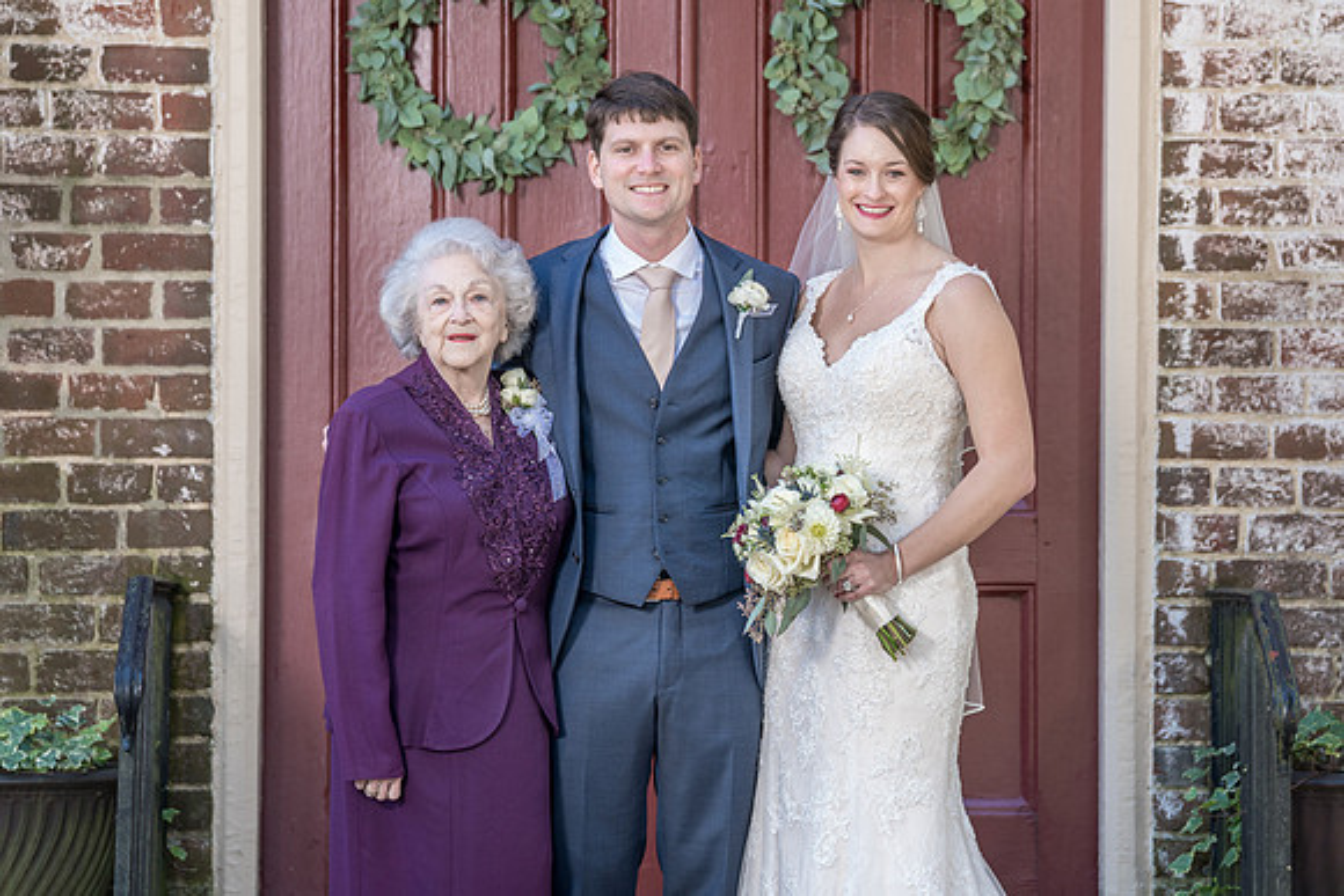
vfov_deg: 7.7
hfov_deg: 11.5
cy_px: 382
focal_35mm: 179
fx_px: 6671
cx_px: 705
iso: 400
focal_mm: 155
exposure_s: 1/200
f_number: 4
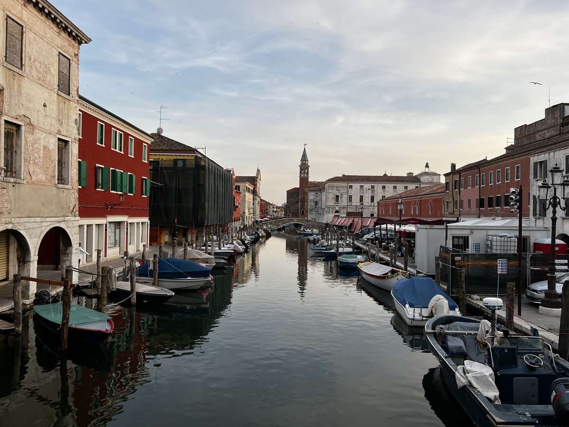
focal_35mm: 26
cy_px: 214
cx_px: 284
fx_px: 427
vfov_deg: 53.1
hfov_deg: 67.3
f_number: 1.5
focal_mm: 5.7
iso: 50
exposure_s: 1/434
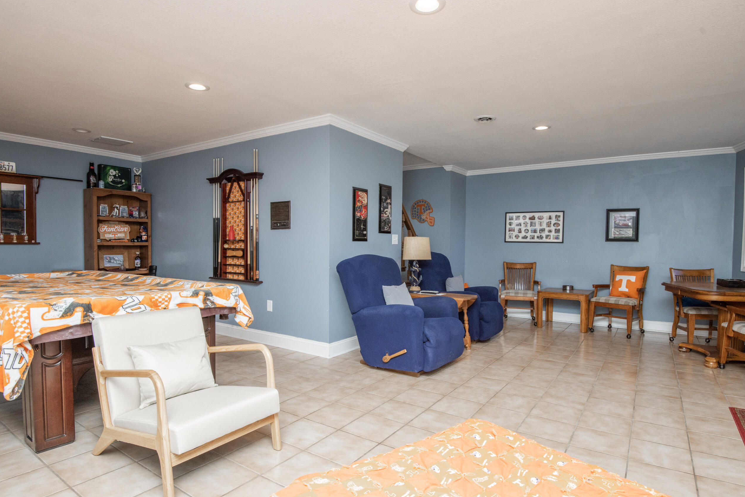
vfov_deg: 64.5
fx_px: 393
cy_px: 258
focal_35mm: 19
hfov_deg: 86.9
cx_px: 378
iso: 400
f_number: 9
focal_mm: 16
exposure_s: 1/125
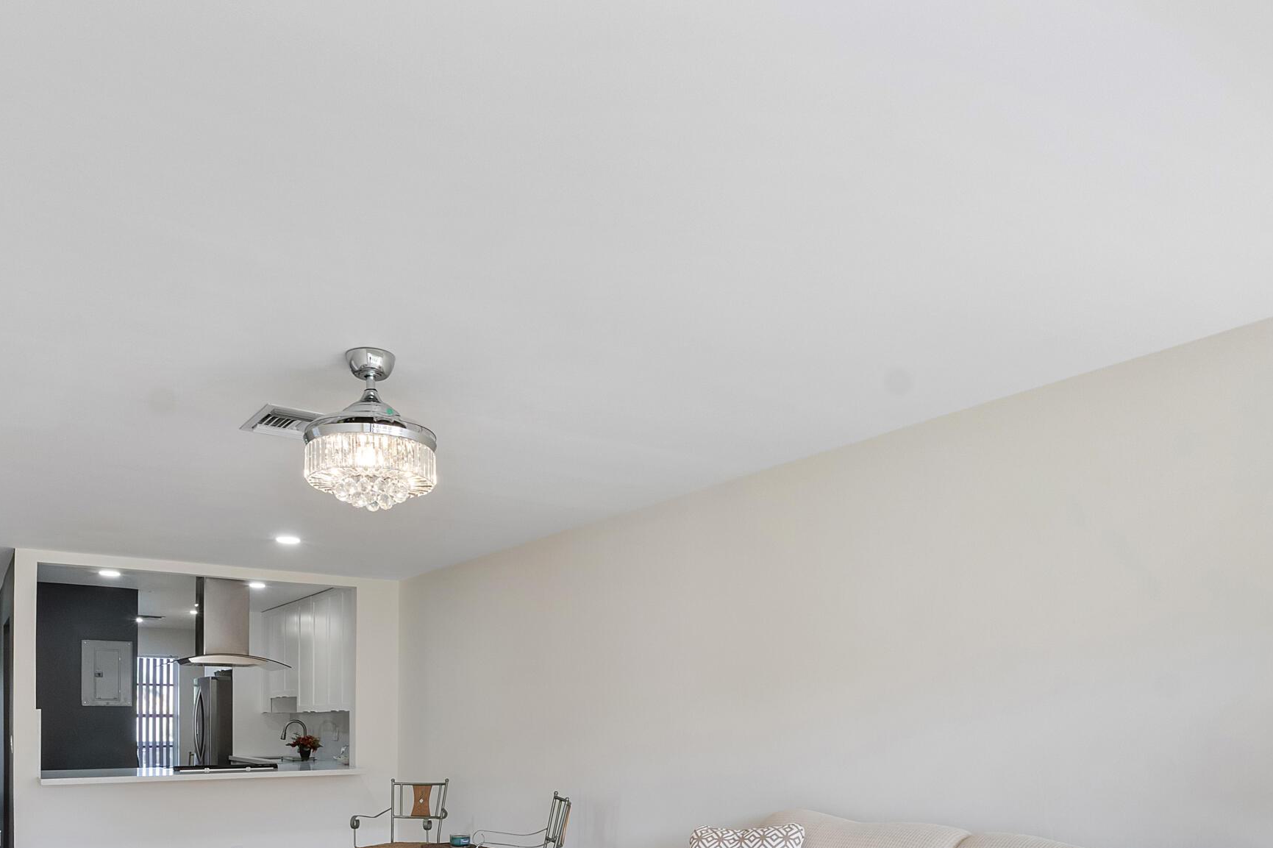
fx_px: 919
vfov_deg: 46.2
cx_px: 593
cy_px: 712
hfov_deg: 69.3
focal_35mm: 26
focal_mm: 10
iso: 160
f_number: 11
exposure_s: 1/25
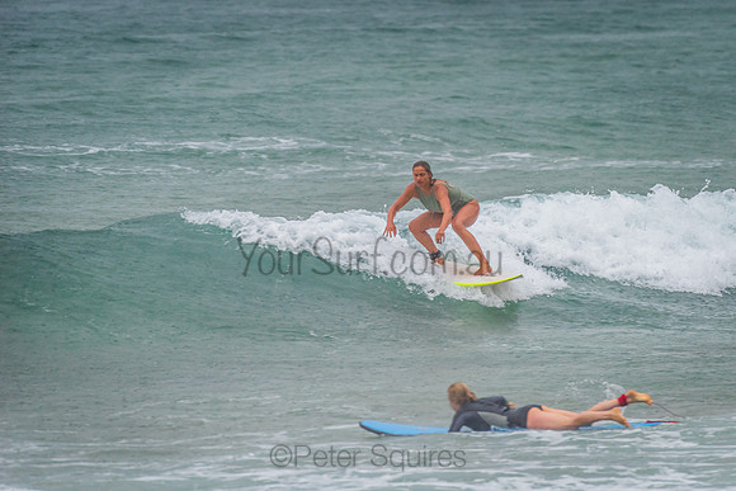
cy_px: 187
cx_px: 456
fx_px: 12662
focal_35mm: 619
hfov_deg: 3.3
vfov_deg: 2.2
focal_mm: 500
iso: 400
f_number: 5.6
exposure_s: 1/320
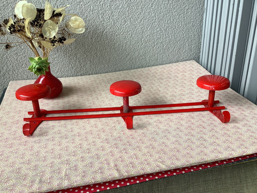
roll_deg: +2.0
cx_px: 128
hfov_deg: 58.4
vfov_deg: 45.4
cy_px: 96
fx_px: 230
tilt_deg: -24.0
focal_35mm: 31
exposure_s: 1/120
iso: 64
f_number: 2.4
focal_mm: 3.3
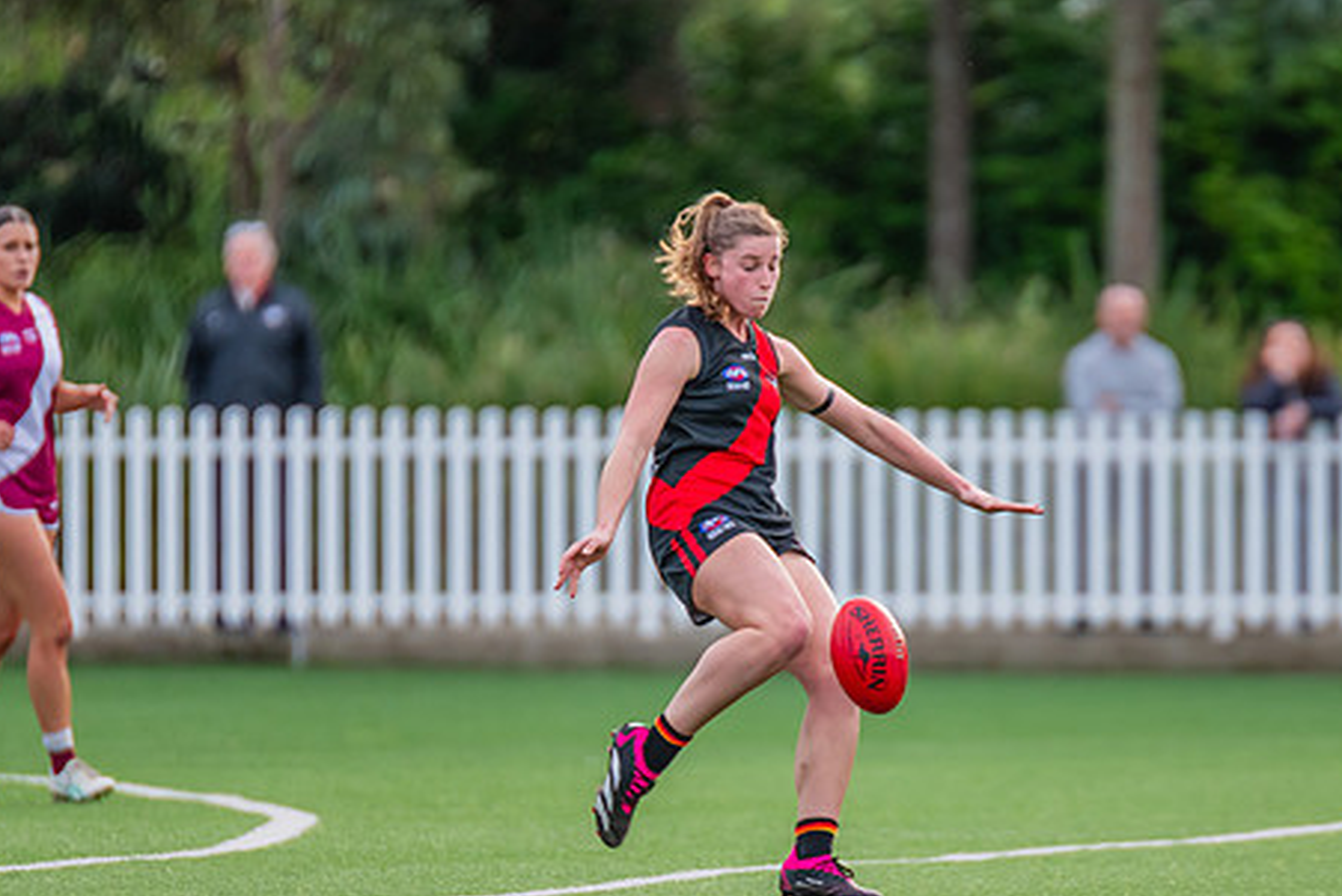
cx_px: 721
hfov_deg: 2.7
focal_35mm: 769
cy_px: 657
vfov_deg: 1.8
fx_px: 28674
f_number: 4.5
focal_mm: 420
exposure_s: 1/1250
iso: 800
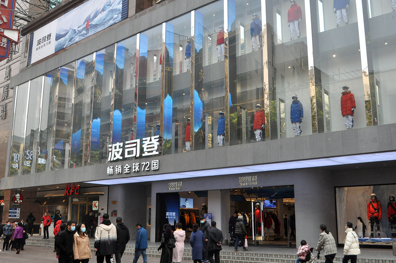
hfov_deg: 53.2
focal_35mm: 36
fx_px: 396
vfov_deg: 36.8
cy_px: 132
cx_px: 198
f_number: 9
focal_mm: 24
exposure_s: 1/320
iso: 800
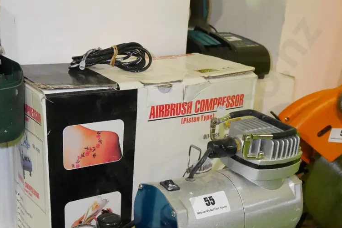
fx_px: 484
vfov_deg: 25.5
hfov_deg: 38.9
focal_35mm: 51
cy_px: 210
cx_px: 173
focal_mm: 18
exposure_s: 1/60
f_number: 4.2
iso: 3200
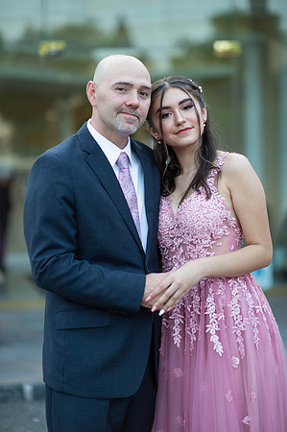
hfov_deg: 16.0
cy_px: 216
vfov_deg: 23.9
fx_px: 1019
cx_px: 144
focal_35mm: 85
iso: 250
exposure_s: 1/500
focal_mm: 85
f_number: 2
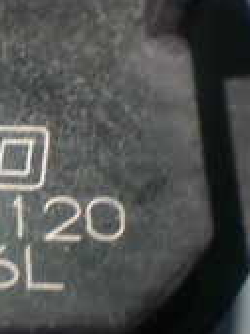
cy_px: 187
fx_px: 1310
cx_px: -153
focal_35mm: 136
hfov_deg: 10.4
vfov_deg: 14.5
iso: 200
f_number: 2.7
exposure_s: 1/50
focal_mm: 6.83
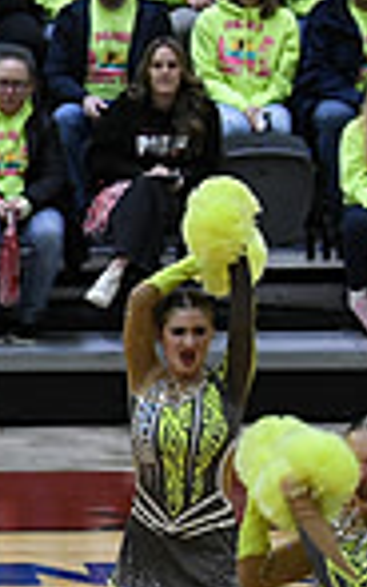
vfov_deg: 5.0
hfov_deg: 3.1
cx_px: -594
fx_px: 6763
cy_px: 633
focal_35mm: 423
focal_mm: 70
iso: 4000
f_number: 4
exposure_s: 1/500
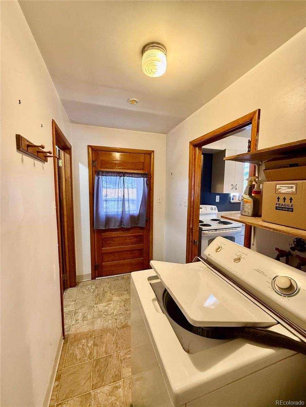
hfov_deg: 85.7
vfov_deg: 102.1
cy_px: 204
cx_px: 153
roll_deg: -0.5
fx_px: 165
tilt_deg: -5.2
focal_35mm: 14
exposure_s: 1/60
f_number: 2.2
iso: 250
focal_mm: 2.22
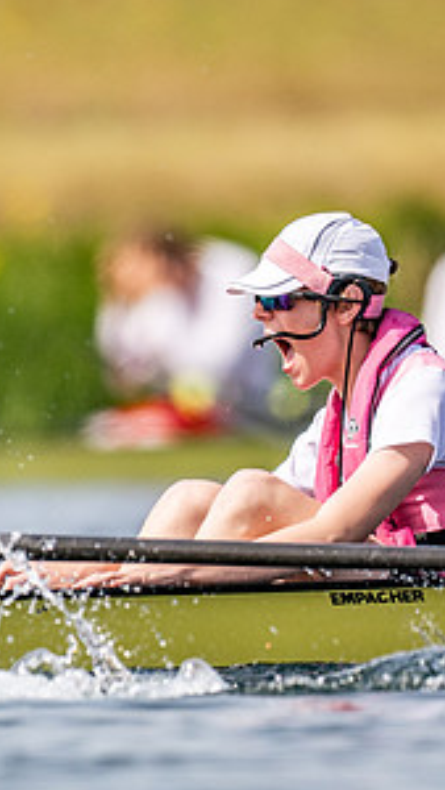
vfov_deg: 1.2
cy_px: 445
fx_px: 38219
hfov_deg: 0.7
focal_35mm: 1824
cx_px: 158
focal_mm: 600
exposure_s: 1/2500
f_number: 4
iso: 160
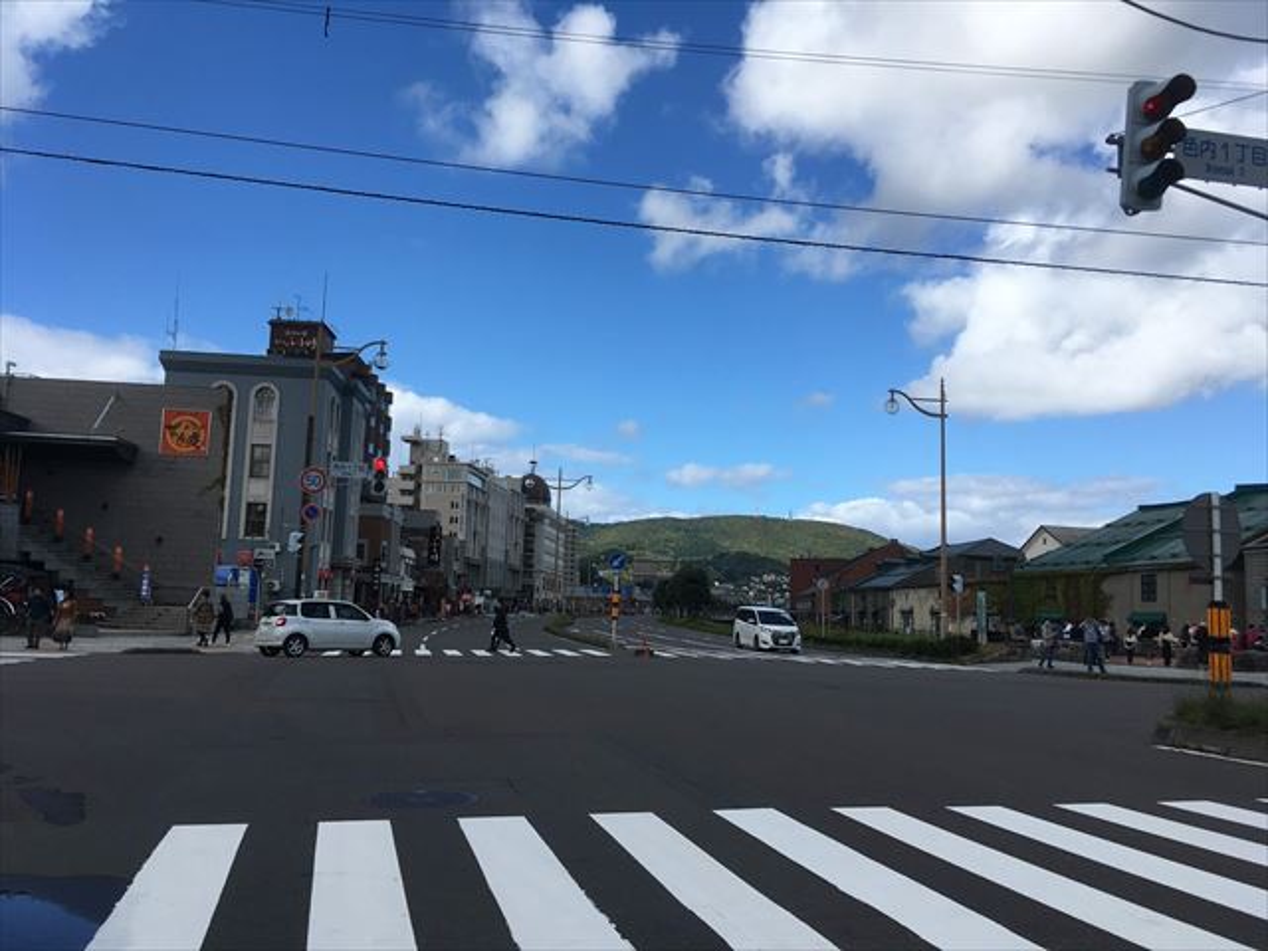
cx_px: 634
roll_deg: -1.3
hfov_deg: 61.7
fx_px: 1062
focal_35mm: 29
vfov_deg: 48.2
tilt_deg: +6.8
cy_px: 476
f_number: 2.2
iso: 25
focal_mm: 4.15
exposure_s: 1/1538
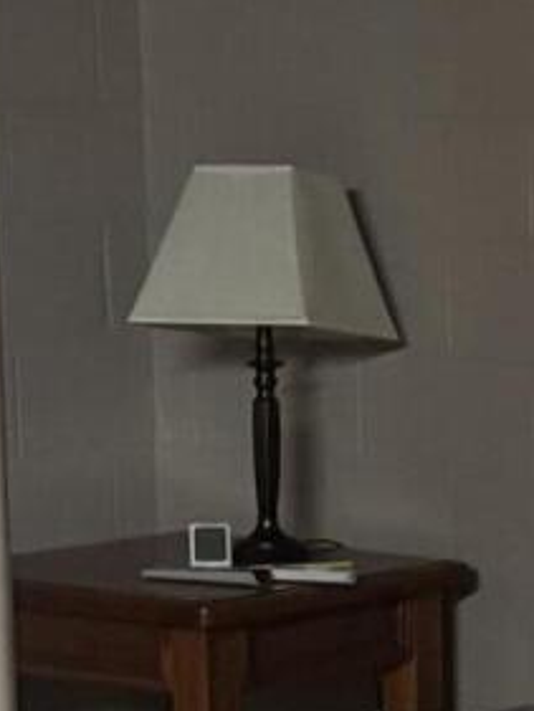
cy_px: 660
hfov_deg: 8.4
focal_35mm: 171
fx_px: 3515
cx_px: 898
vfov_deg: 11.5
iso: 800
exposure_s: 1/30
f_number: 1.78
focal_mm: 6.76
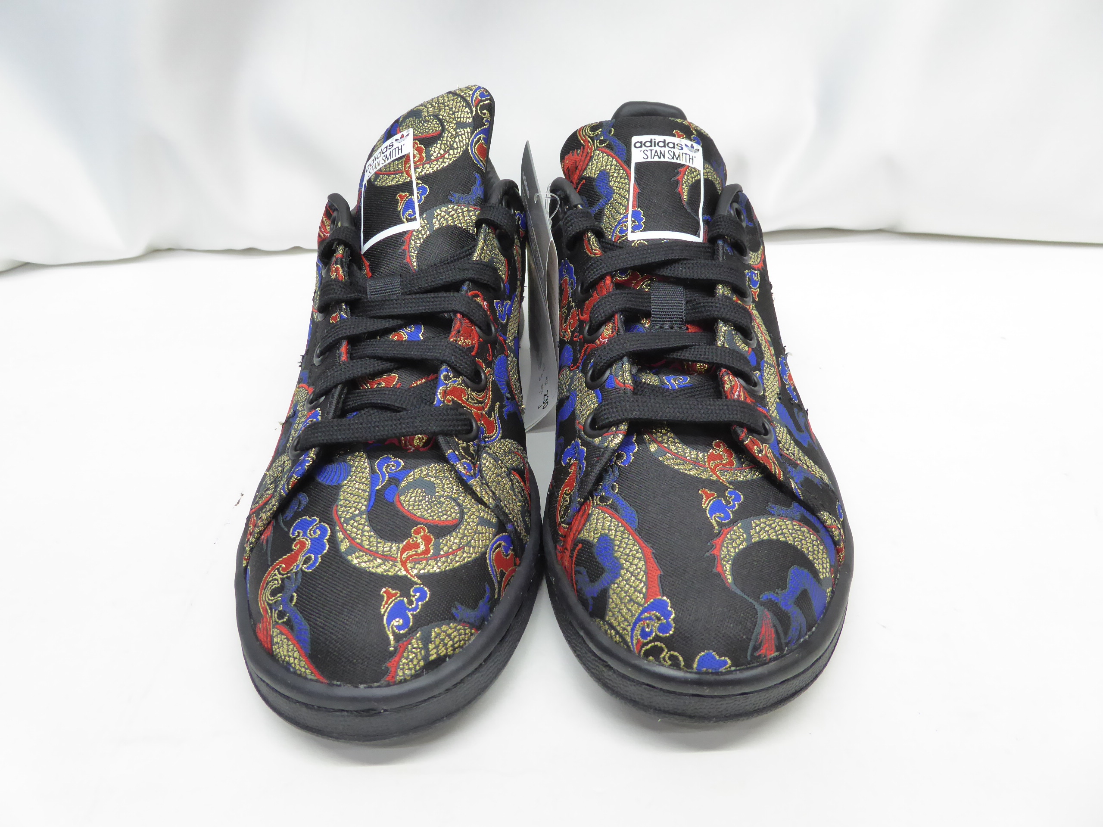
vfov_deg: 56.8
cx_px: 552
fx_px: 765
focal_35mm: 24
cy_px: 414
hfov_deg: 71.6
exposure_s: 1/40
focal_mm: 4.3
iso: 400
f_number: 3.3
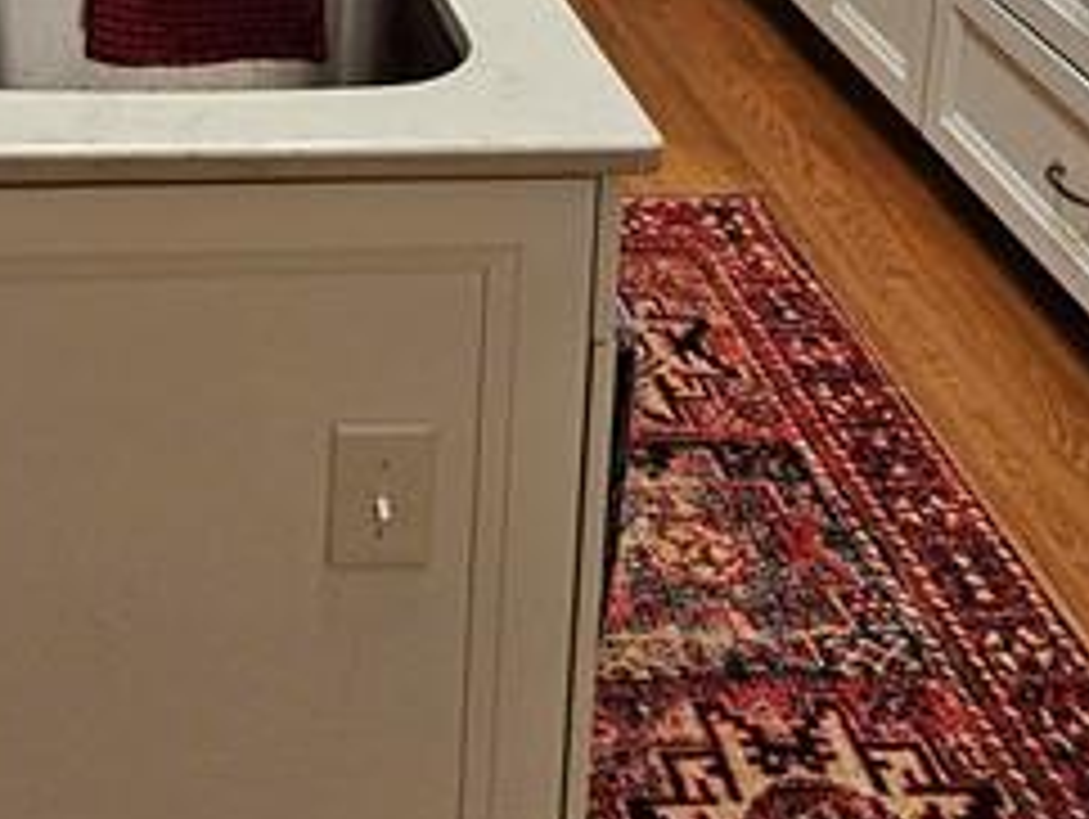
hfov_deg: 32.4
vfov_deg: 21.7
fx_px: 1732
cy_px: -446
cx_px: 22
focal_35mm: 55
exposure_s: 1/60
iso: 250
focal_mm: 2.2
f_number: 2.2
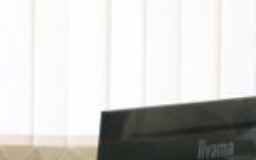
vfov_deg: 2.2
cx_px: -145
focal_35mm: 605
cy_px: 77
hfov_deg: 3.5
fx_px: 4223
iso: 1600
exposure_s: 1/100
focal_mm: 125
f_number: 6.3
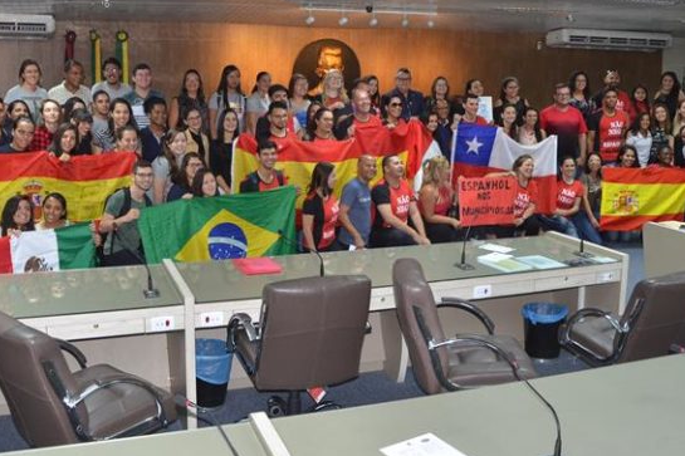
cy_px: 176
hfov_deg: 50.7
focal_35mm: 38
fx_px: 723
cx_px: 317
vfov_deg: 34.9
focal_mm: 18
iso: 800
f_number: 5
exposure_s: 1/60
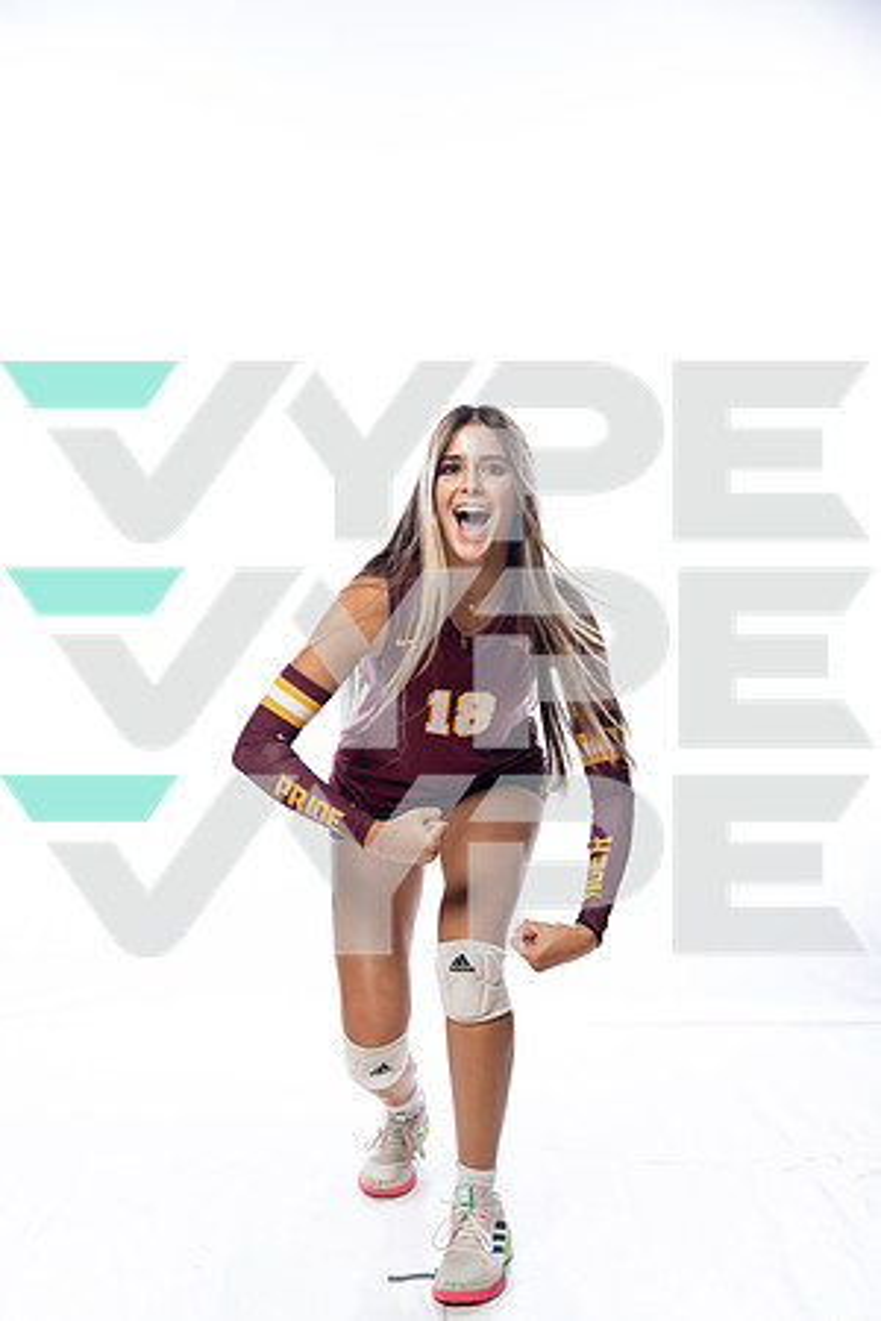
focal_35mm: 50
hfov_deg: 27.0
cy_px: 660
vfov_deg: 39.6
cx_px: 440
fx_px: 1835
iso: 640
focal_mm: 50
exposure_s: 1/250
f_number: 5.6
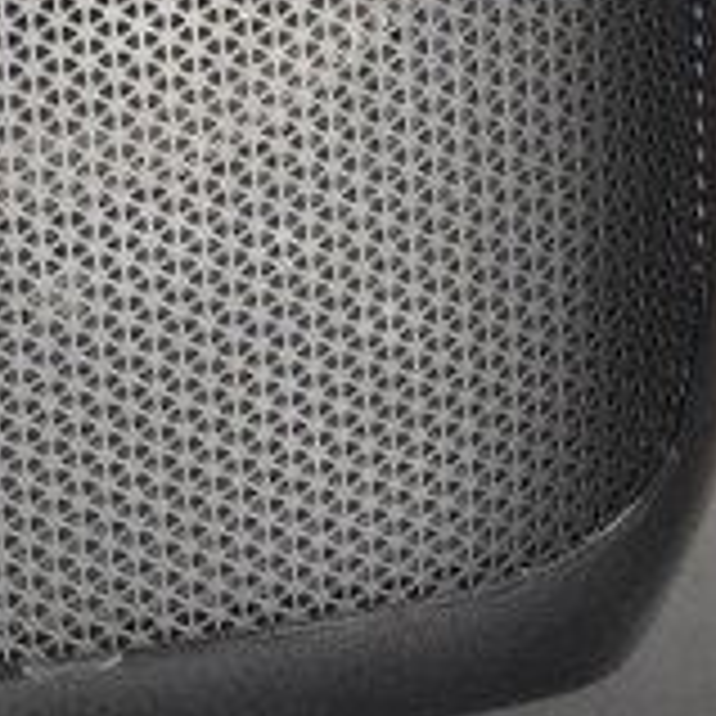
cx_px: -54
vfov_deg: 10.2
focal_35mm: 147
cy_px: -1033
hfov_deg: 11.7
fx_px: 3440
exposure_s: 1/30
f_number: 3.8
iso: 3600
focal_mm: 20
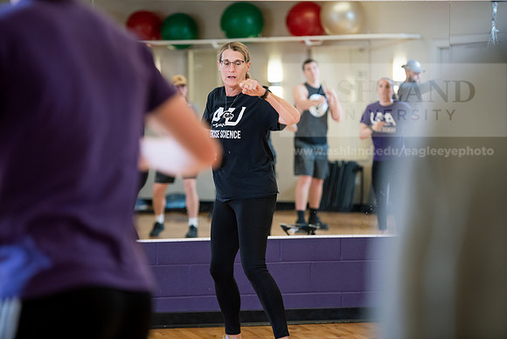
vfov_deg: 10.2
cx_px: 254
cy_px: 170
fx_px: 1902
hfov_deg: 15.2
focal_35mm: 135
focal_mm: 135
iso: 800
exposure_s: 1/200
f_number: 3.2
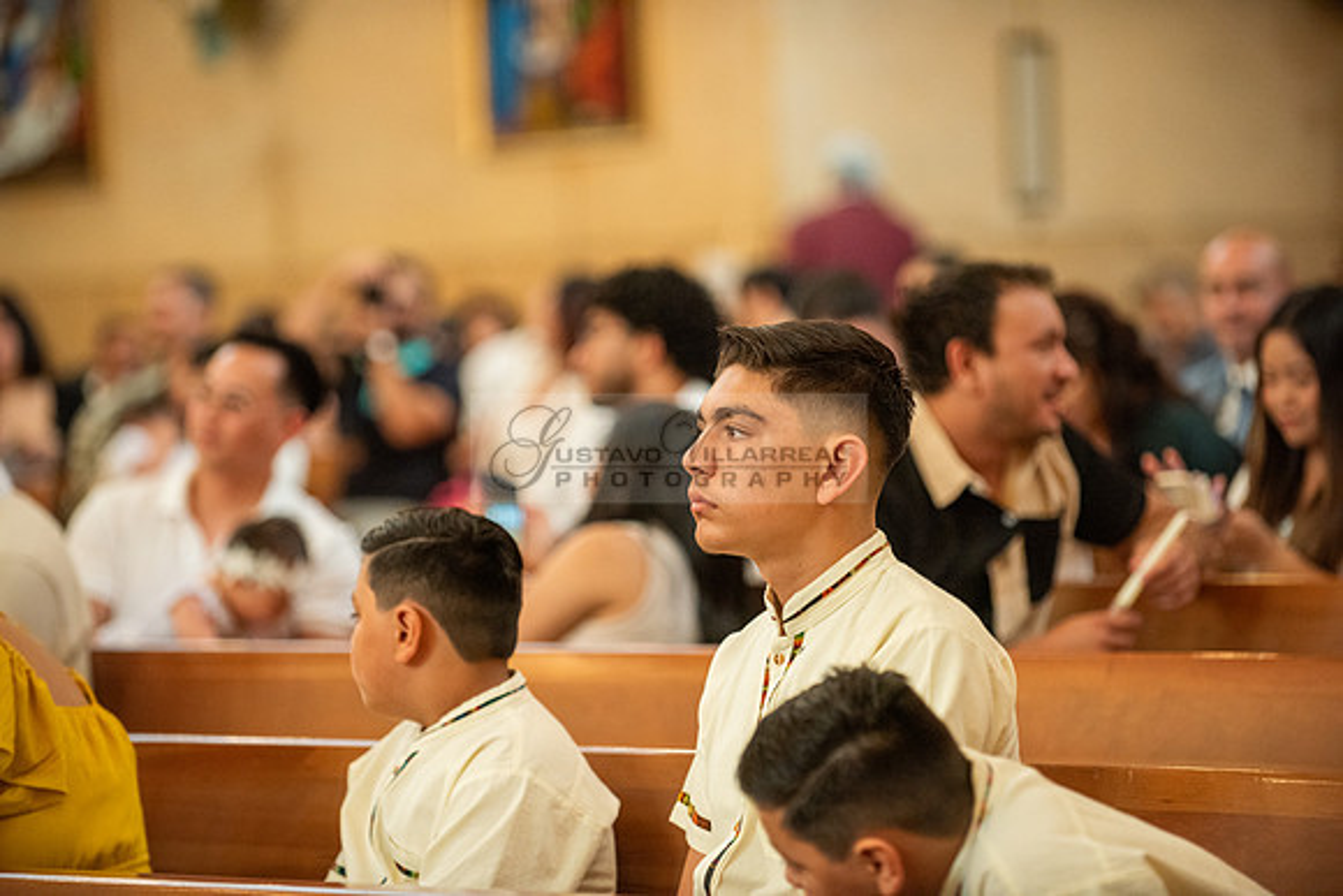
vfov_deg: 9.2
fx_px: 5597
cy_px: 448
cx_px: 672
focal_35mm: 150
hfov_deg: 13.7
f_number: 2.8
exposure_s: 1/100
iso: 2000
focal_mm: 150
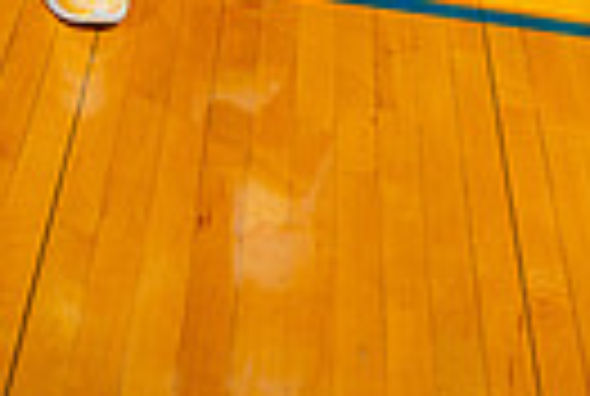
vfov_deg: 9.2
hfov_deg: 14.9
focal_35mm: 137
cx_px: 414
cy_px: -508
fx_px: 2250
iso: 160
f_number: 4
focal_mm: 40
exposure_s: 1/250
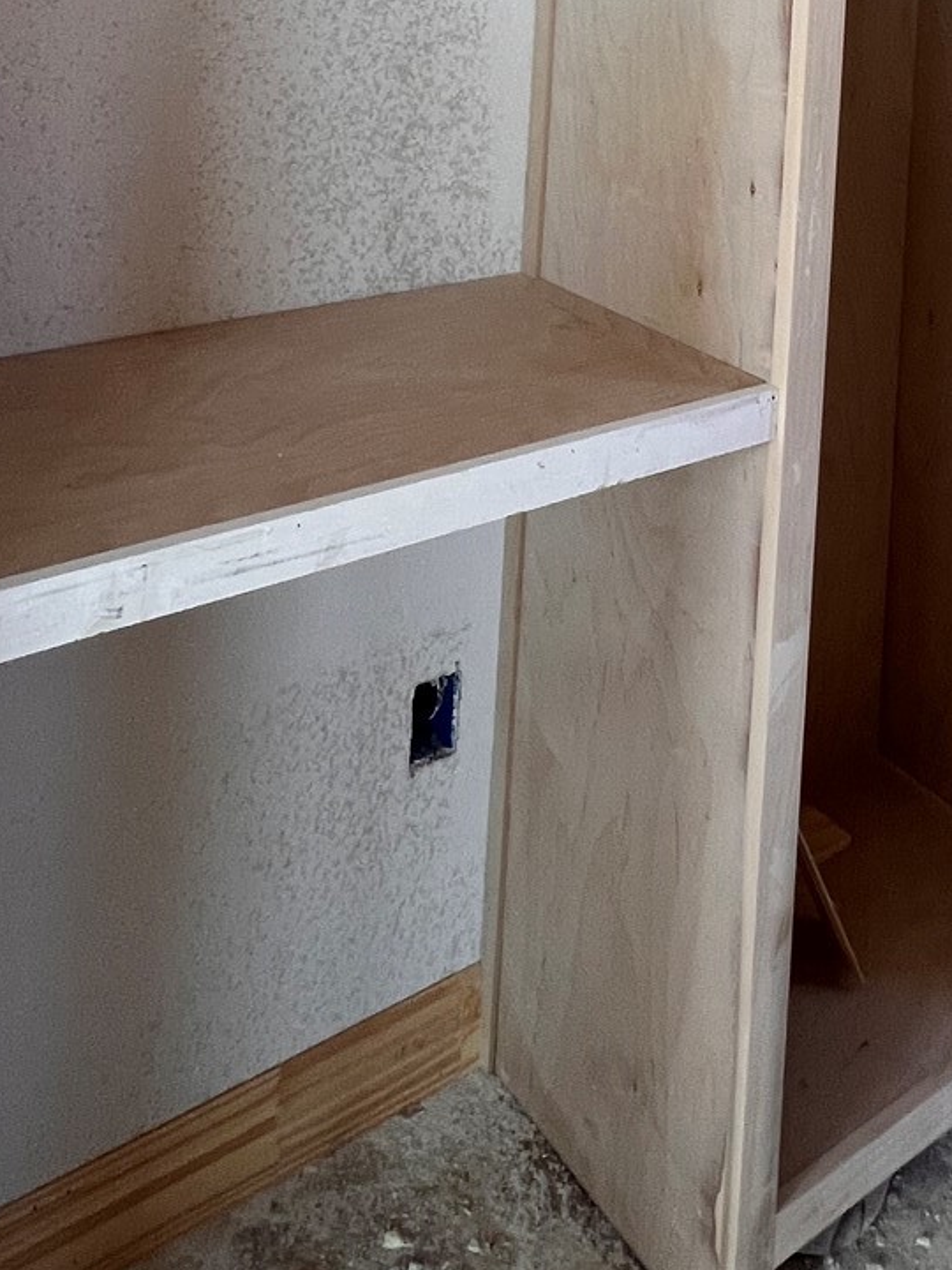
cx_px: 686
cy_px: -152
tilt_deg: +2.0
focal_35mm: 37
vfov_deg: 39.9
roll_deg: -3.3
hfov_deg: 37.9
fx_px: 1357
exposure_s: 1/99
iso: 80
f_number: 1.8
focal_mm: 1.57
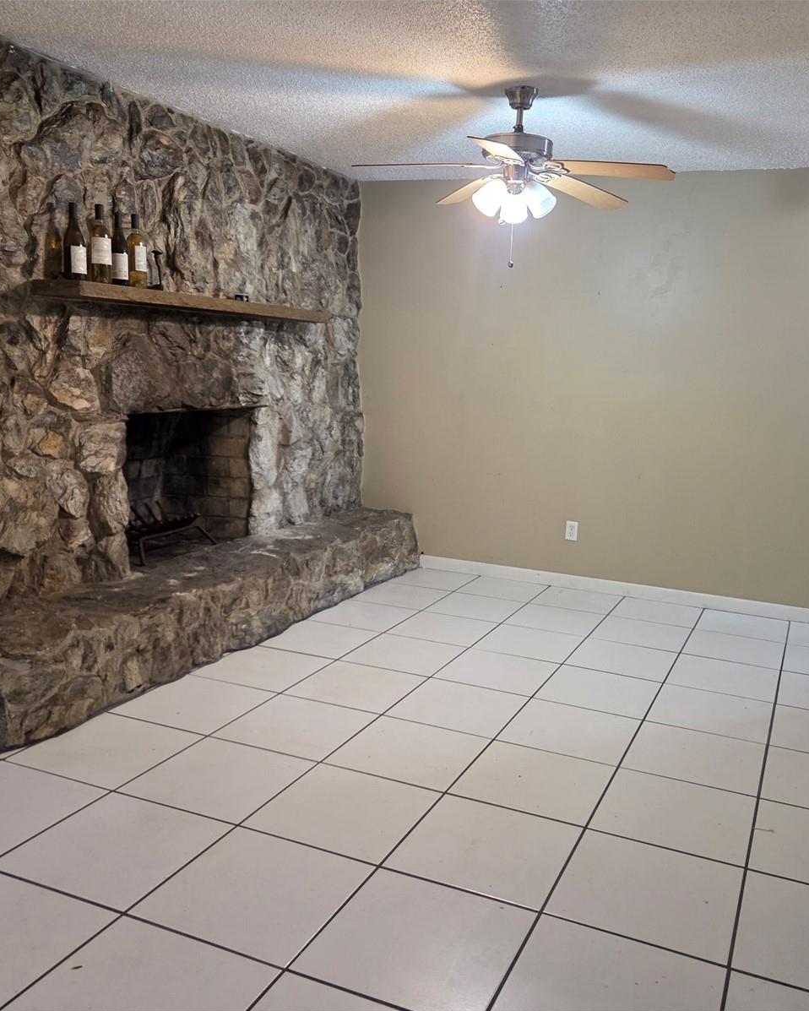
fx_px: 898
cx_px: 473
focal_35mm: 30
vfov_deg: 58.8
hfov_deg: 48.3
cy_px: 506
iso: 640
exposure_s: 1/120
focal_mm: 5.4
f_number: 1.8
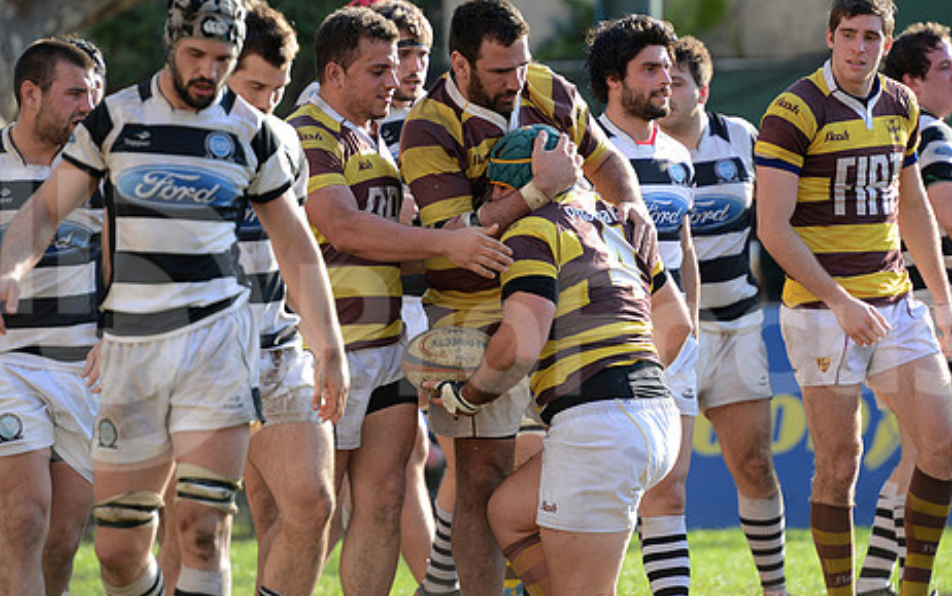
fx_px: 9291
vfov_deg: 3.7
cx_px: 466
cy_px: 325
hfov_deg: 5.9
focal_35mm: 358
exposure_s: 1/500
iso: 320
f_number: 4
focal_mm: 280
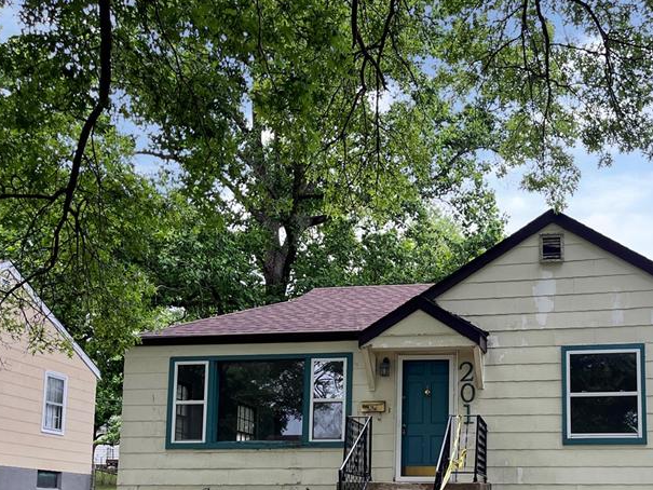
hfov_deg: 42.4
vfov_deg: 31.8
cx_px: 435
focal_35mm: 44
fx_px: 830
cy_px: 406
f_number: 1.6
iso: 80
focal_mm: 5.1
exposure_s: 1/121
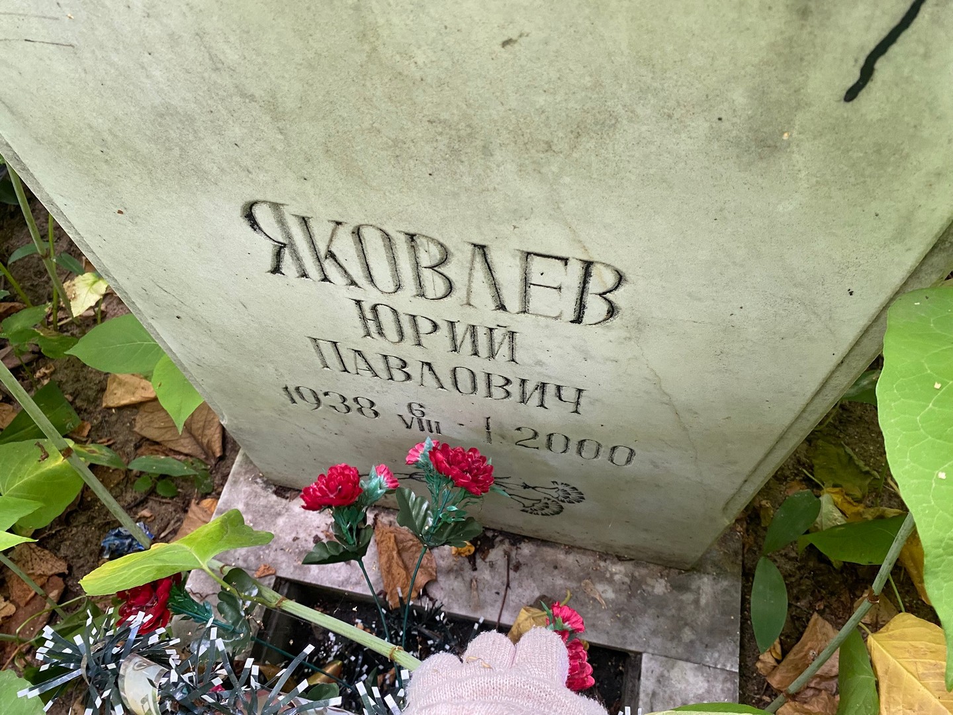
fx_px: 716
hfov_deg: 67.3
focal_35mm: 26
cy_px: 358
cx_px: 476
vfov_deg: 53.1
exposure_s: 1/60
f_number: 1.8
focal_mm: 4.25
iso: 250
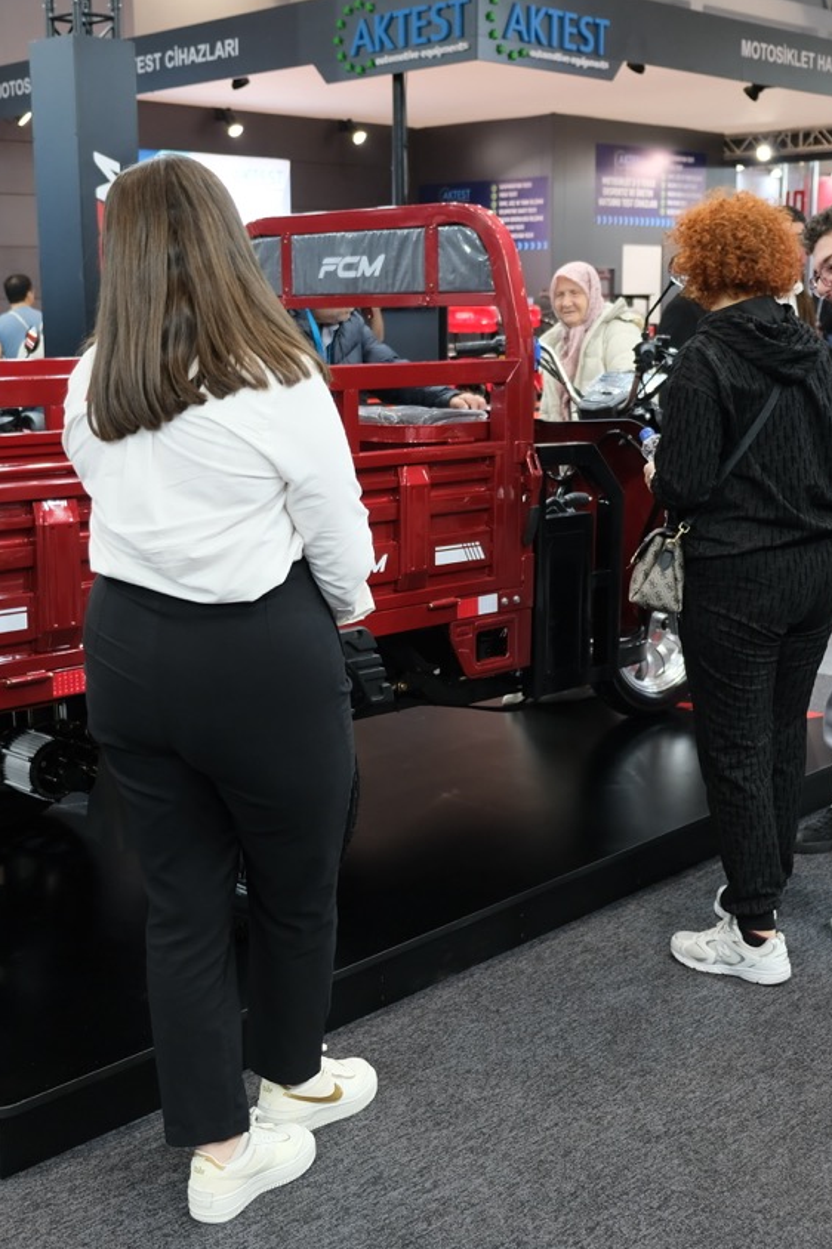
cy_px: 627
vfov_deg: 44.5
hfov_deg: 30.4
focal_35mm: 44
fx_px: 1526
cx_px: 354
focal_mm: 19.6
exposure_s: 1/100
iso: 640
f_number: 2.8
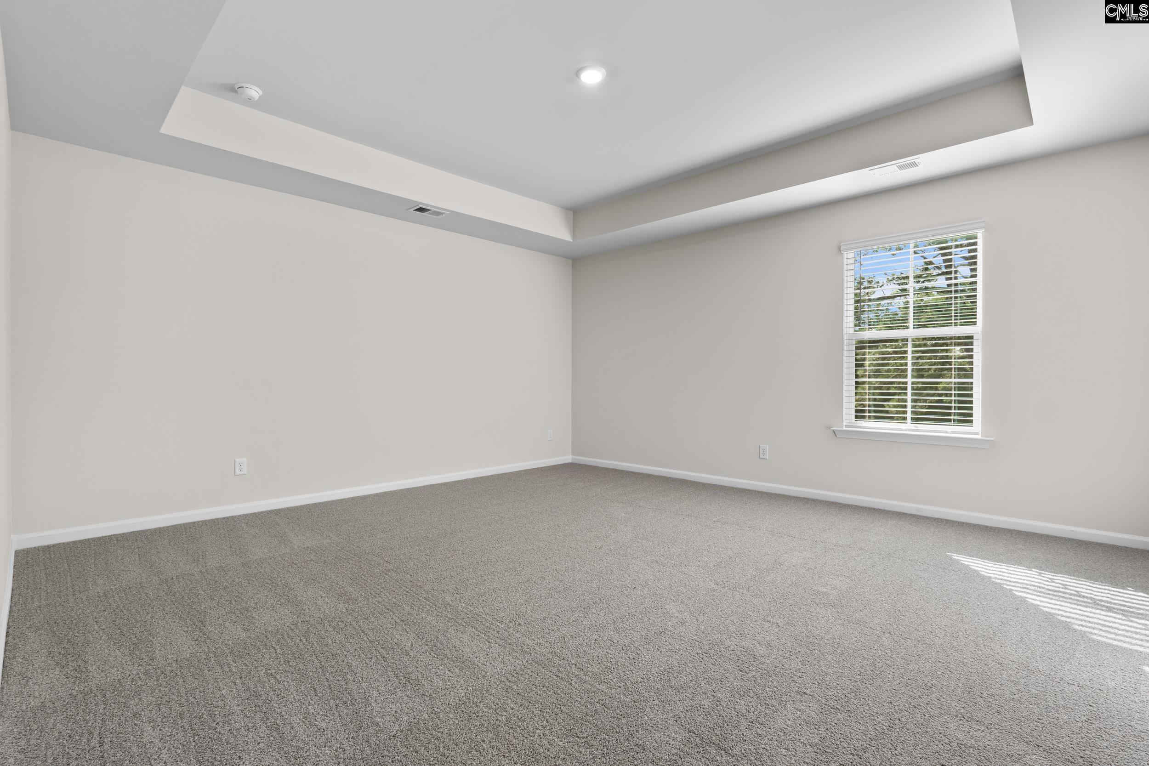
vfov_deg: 72.1
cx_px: 574
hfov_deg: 95.0
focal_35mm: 16
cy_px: 383
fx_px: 527
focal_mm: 11
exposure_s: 1/8
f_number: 6.3
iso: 200
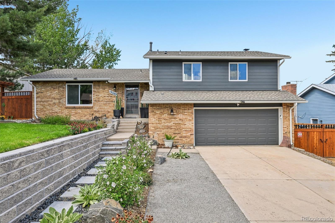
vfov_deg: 54.1
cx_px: 168
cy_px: 112
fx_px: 219
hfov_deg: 74.9
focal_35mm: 24
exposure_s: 1/80
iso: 64
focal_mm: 23.5
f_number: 9
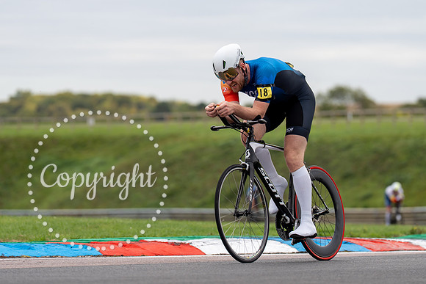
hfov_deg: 8.5
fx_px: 2876
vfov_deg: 5.7
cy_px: 146
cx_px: 211
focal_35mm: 243
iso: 160
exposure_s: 1/800
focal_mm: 200
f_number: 4
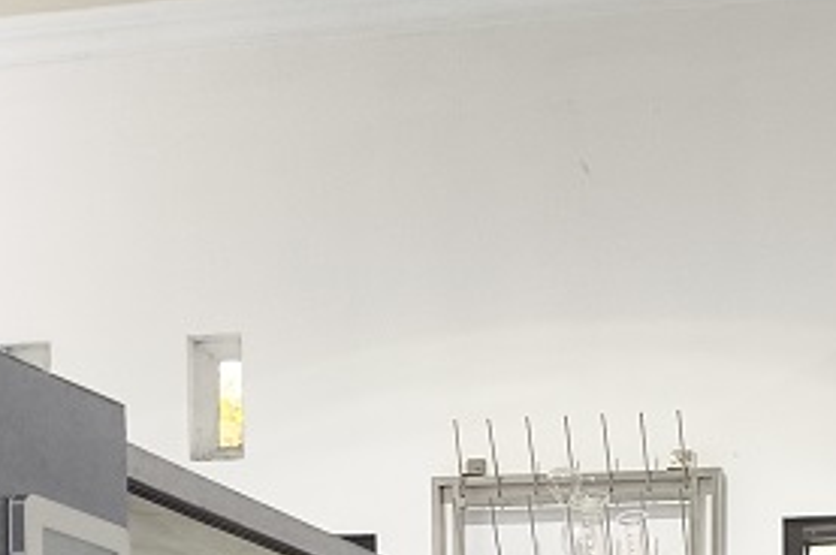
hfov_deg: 21.4
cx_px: 700
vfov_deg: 13.0
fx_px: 2180
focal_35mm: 94
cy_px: 1035
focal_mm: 4.71
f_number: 1.7
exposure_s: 1/33.3
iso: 500
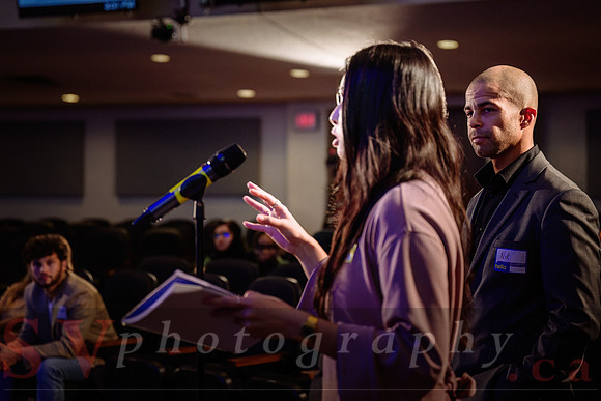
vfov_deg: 16.7
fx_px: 1364
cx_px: 314
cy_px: 167
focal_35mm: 82
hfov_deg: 24.8
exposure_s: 1/100
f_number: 2.8
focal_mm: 70
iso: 1250
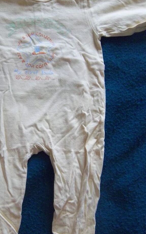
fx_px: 274
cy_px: 115
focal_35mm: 43
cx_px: 38
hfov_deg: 29.4
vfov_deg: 46.2
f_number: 3.5
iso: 160
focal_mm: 5.1
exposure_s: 1/64
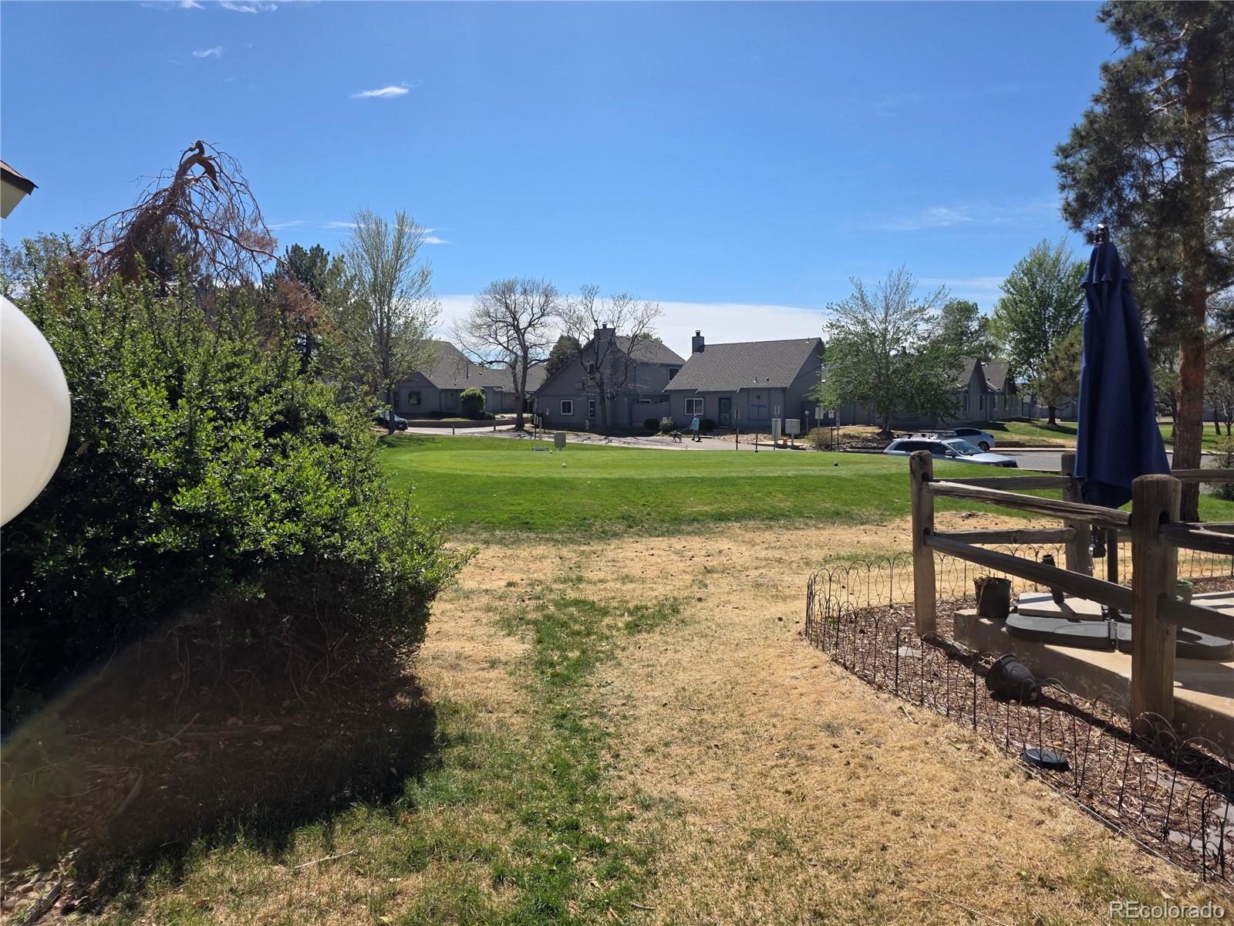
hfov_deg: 73.9
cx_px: 617
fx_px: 820
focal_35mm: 23
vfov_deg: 58.9
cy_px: 463
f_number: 1.7
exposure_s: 1/6150
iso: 80
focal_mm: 6.3
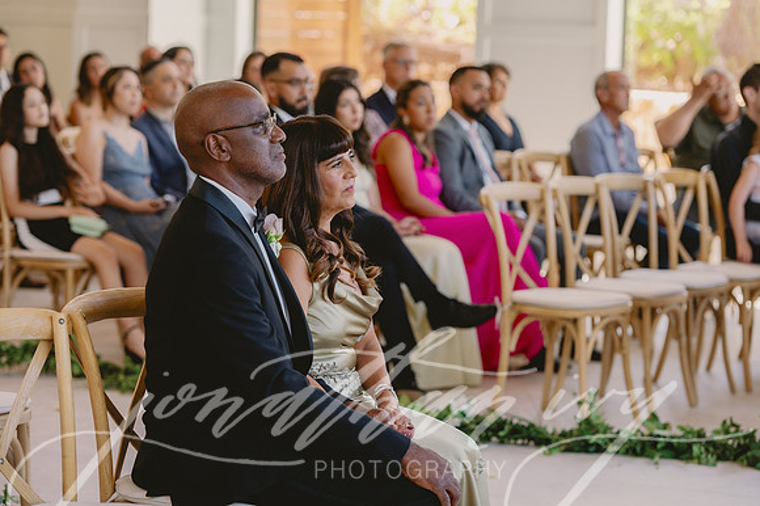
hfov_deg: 16.8
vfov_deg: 11.2
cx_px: 380
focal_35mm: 122
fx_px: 2574
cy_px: 253
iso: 640
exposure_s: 1/200
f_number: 2.8
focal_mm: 122
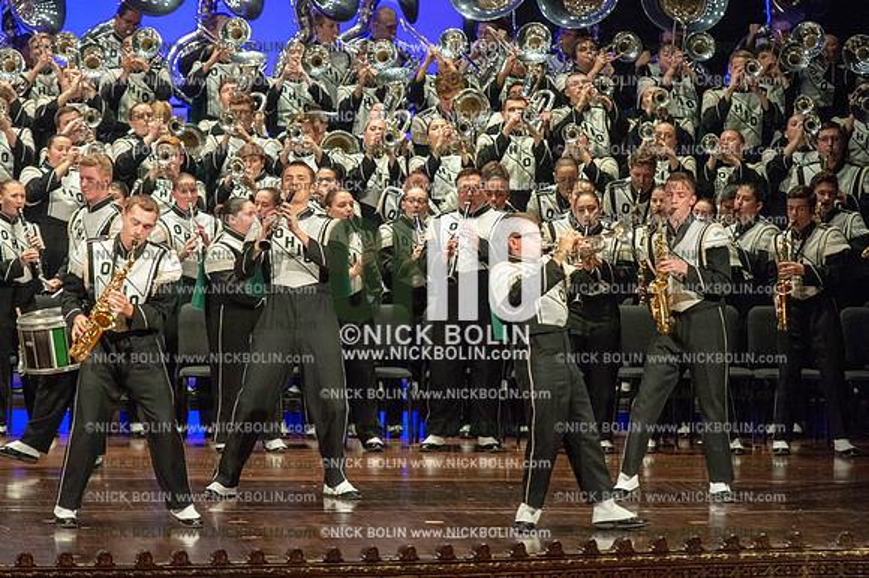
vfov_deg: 6.2
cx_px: 434
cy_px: 289
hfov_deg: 9.4
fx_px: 5307
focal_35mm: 220
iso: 8000
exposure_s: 1/320
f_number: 5.6
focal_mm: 220
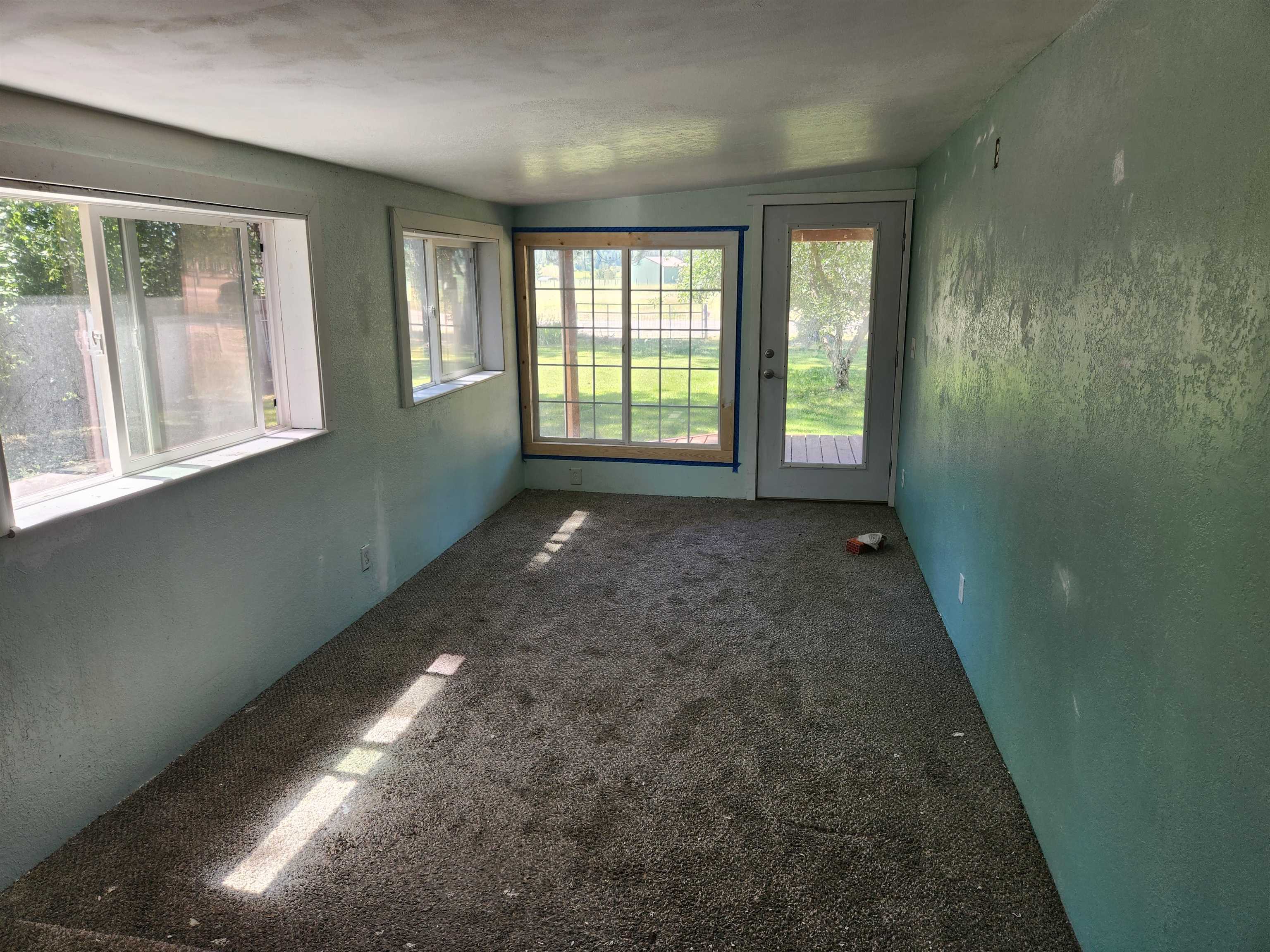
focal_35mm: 23
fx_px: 844
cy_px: 476
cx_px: 635
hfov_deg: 73.9
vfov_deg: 58.9
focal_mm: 5.4
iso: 64
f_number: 1.8
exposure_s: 1/180
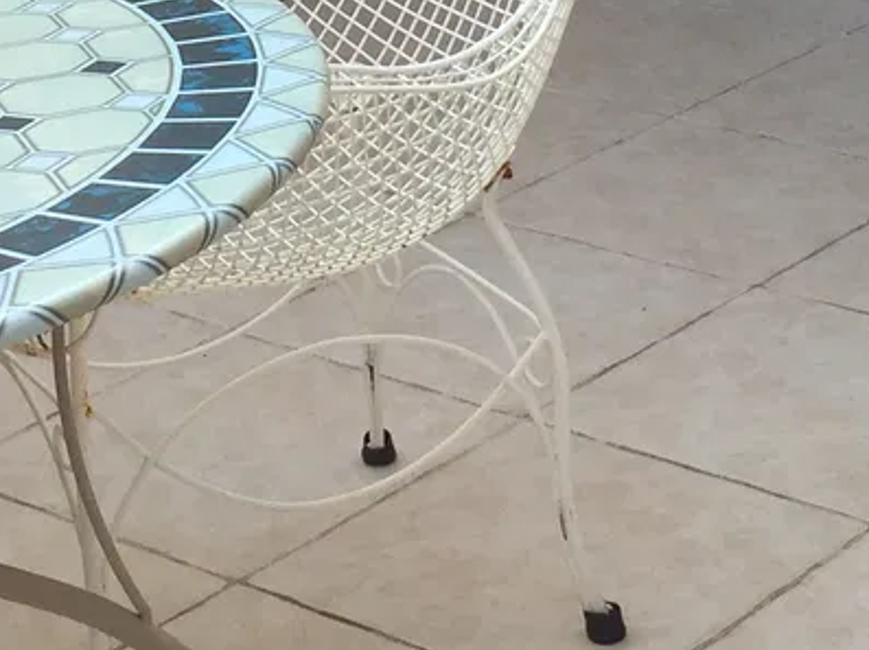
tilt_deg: -10.9
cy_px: -247
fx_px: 2935
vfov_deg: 12.2
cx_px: 447
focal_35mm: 117
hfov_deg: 16.8
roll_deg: +2.5
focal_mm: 4.15
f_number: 2.2
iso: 32
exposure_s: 1/425
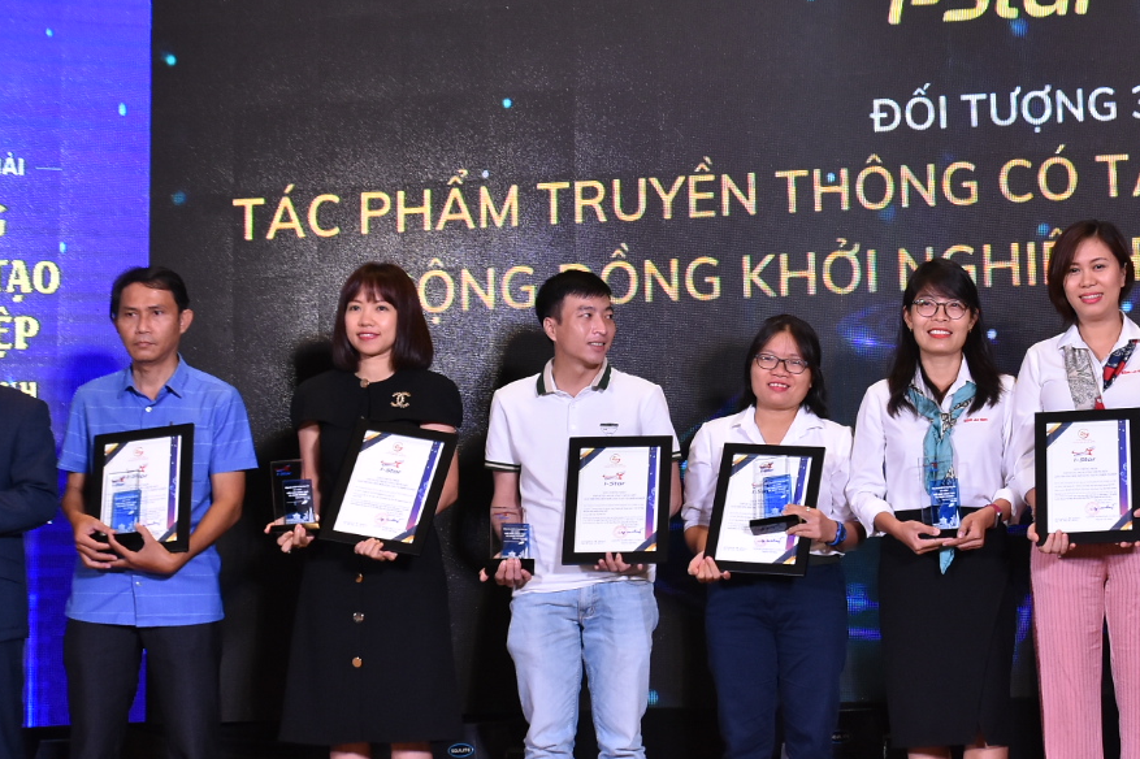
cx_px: 922
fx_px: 2720
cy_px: 268
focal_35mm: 86
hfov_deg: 23.3
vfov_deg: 15.9
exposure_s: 1/125
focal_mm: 31
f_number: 4.5
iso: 1000
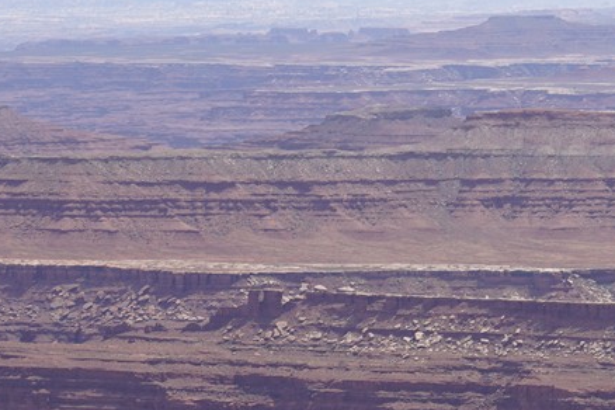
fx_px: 4134
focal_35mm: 242
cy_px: 674
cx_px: 736
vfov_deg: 5.6
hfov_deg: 8.4
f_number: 14
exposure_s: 1/100
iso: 100
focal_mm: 53
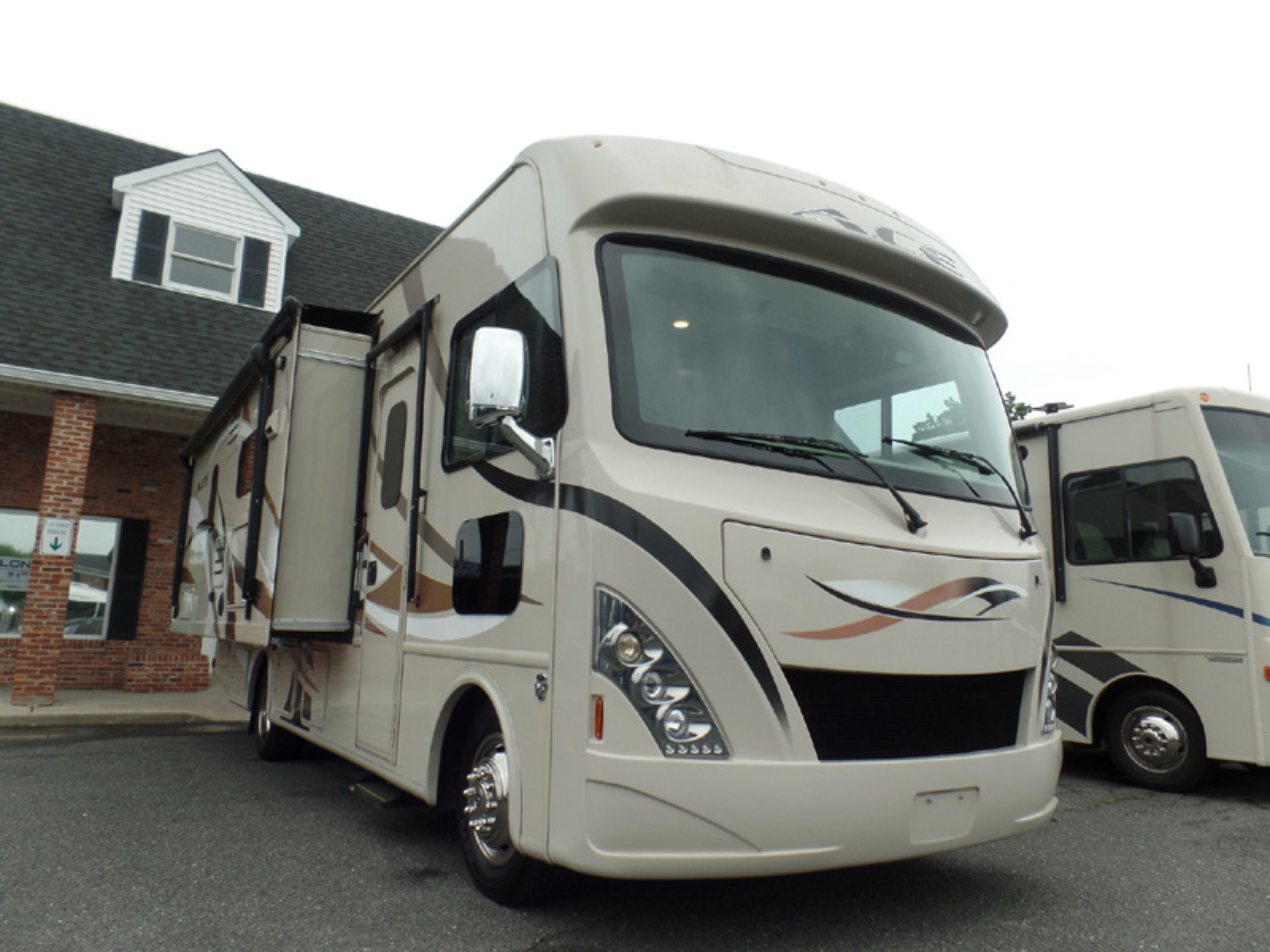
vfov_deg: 58.9
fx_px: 844
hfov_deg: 73.9
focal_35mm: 23
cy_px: 476
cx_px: 635
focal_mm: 4.1
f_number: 3.2
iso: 80
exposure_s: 1/250
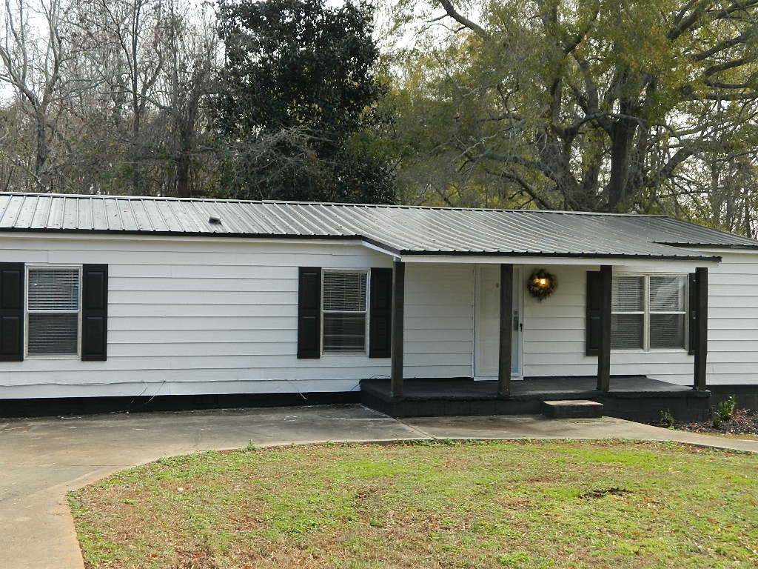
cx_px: 379
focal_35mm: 47
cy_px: 284
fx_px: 1029
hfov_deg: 40.4
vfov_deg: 30.9
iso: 80
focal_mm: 8.4
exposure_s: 1/125
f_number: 3.6
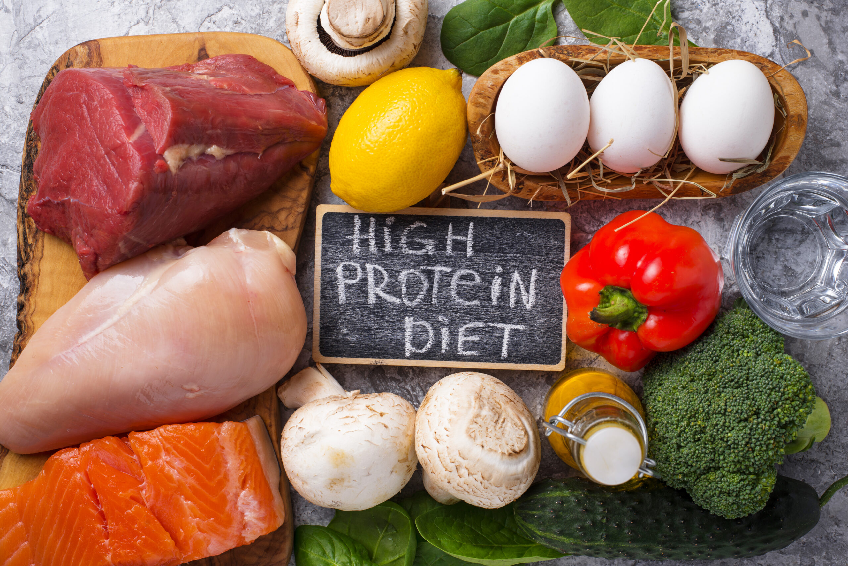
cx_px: 424
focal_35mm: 50
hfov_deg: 39.6
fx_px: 1178
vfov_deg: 27.0
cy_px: 283
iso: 100
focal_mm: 50
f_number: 10
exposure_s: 1/125
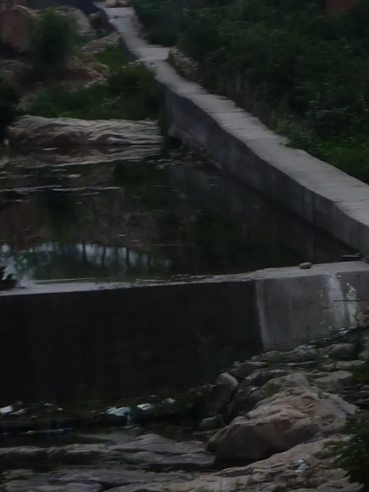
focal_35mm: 142
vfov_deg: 13.9
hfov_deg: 10.2
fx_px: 2017
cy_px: 168
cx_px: 484
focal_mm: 7.3
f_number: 3.7
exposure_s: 1/8
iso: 80
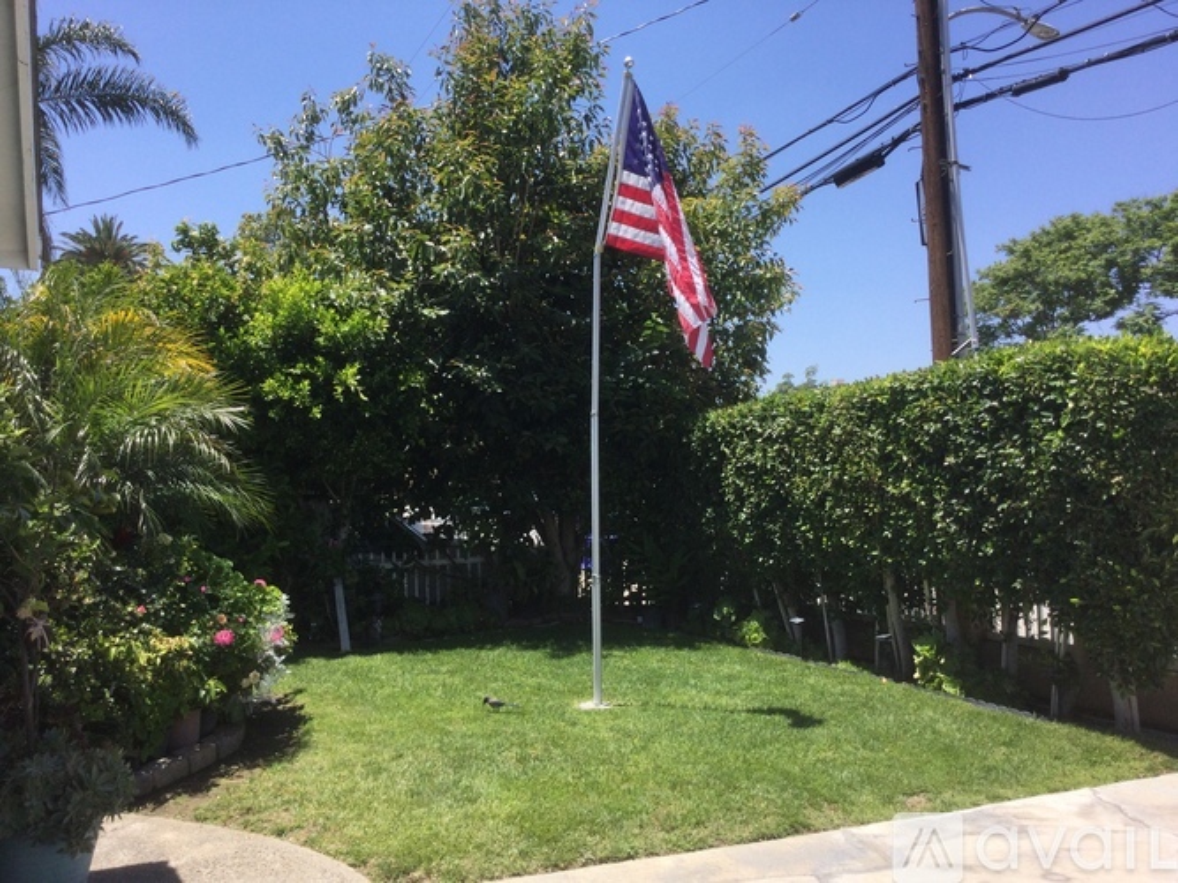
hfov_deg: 58.4
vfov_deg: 45.4
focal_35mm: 31
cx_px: 589
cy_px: 442
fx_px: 1055
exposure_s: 1/799
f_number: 2.4
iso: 25
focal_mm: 3.3
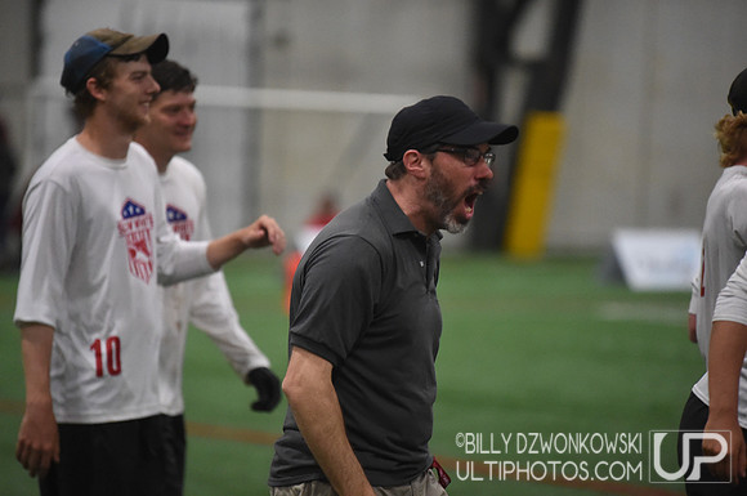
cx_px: 374
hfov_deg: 10.3
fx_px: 4144
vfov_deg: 6.8
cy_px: 248
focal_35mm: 200
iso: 10000
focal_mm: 200
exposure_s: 1/640
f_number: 2.8
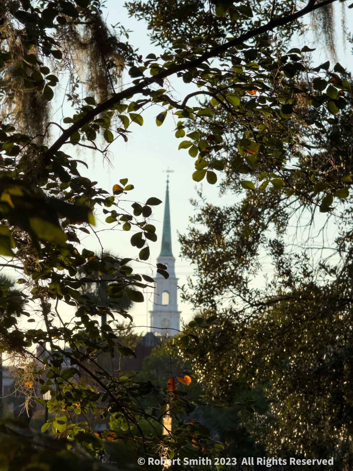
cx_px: 176
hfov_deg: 12.3
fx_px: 1632
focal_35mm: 120
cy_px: 236
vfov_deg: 16.4
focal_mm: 15.66
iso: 50
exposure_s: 1/1400
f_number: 2.8
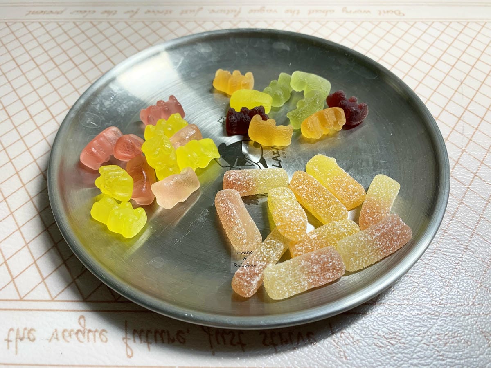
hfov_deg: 67.3
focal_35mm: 26
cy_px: 184
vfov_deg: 53.1
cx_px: 246
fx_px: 369
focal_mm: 4.25
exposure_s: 1/60
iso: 50
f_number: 1.8
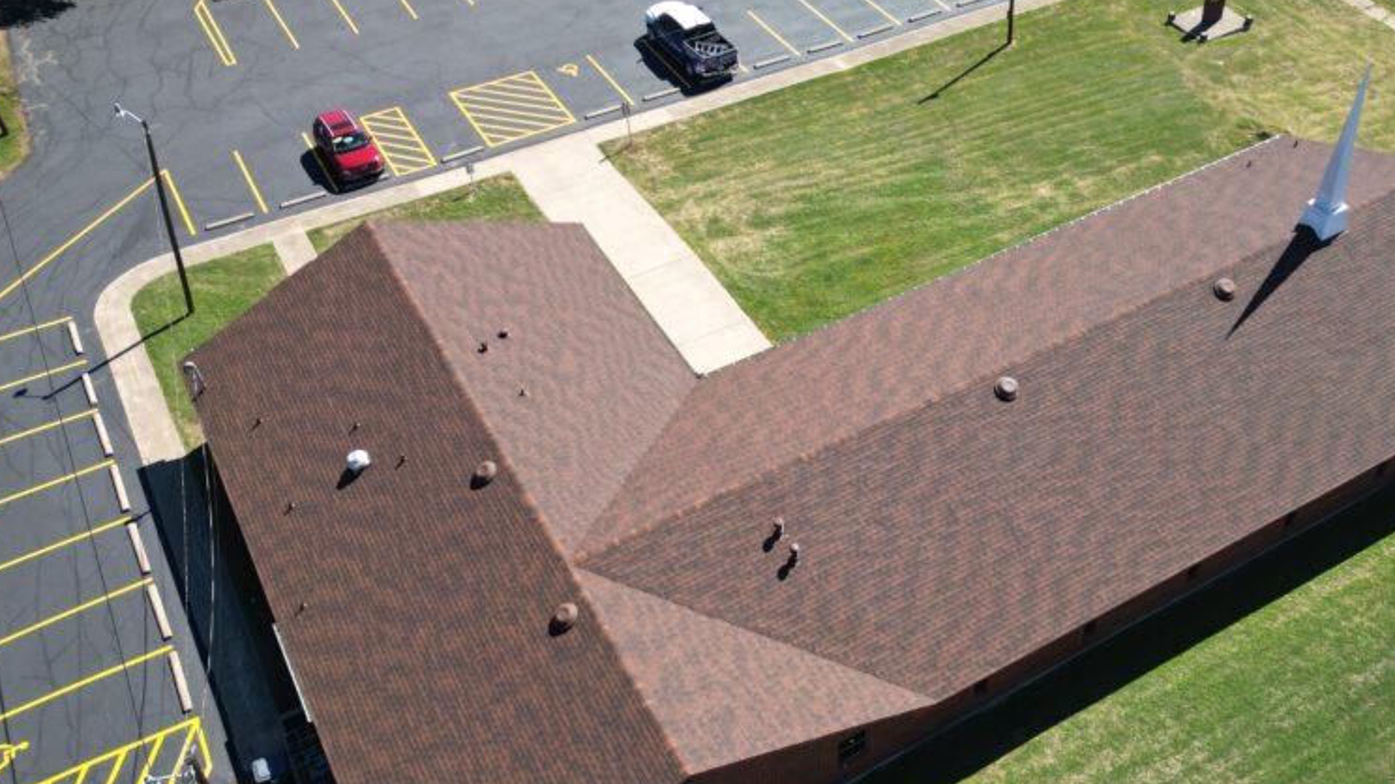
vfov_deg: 32.8
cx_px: 844
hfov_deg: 54.9
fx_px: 1331
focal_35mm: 36
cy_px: 411
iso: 100
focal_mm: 6.72
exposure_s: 1/1500
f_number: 1.7
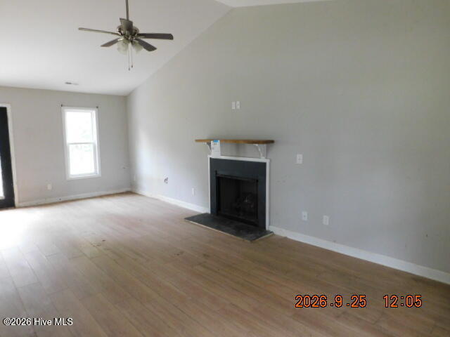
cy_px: 168
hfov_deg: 73.9
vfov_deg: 58.9
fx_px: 299
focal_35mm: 23
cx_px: 225
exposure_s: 1/30
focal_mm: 4
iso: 400
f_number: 3
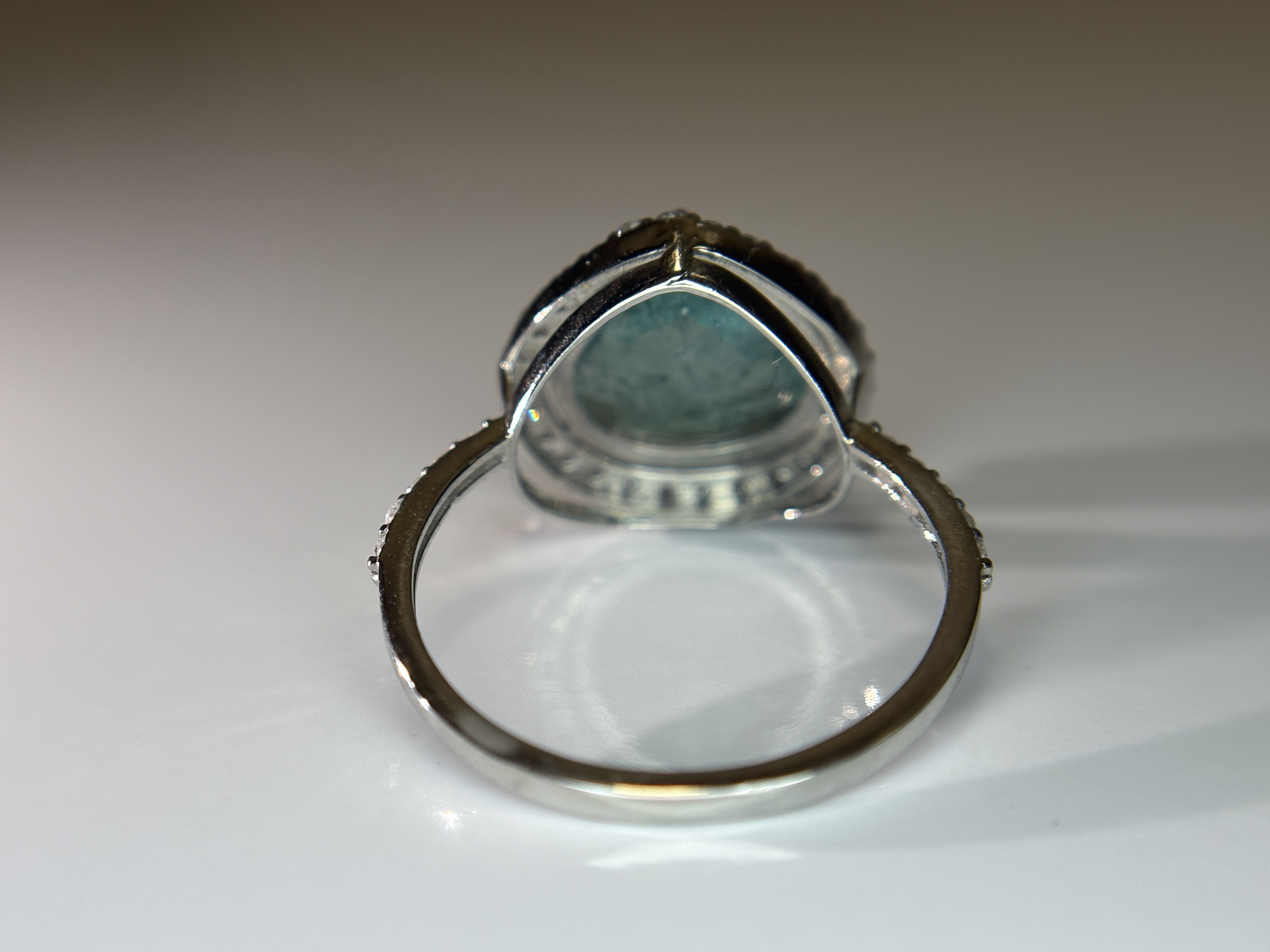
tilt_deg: -23.4
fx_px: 1908
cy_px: 476
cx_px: 635
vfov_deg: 28.0
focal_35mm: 52
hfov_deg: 36.8
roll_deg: +3.2
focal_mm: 5.96
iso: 32
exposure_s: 1/232
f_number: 1.6
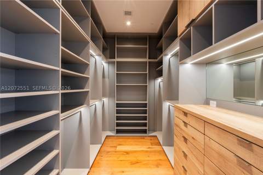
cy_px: 88
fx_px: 120
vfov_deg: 71.9
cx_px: 132
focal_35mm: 16
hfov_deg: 95.0
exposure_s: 1/4
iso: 500
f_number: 9
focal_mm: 11
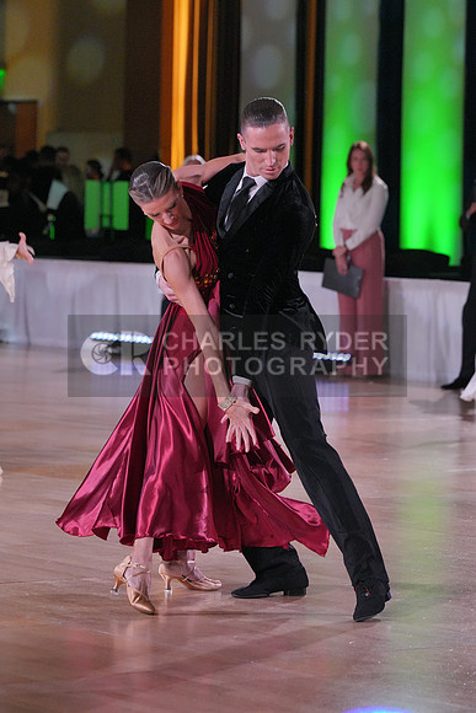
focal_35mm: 168
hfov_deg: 8.2
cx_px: 238
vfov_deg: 12.2
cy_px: 356
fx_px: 3330
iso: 5000
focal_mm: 168
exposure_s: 1/400
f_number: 7.1
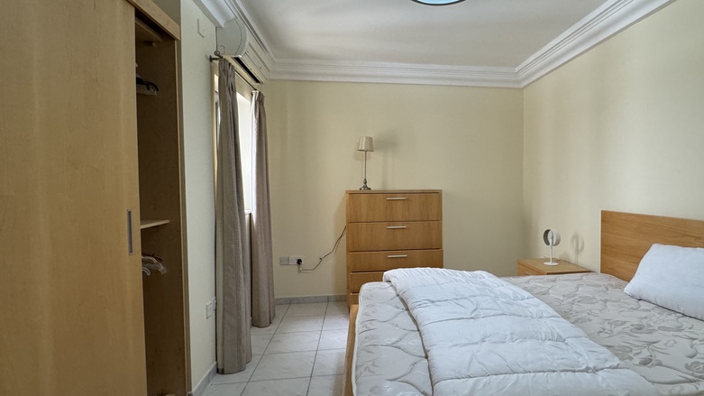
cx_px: 412
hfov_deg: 85.9
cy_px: 199
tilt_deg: -1.9
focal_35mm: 20
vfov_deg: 55.9
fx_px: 373
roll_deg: -0.4
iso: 320
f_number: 2.2
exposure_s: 1/100
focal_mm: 2.22
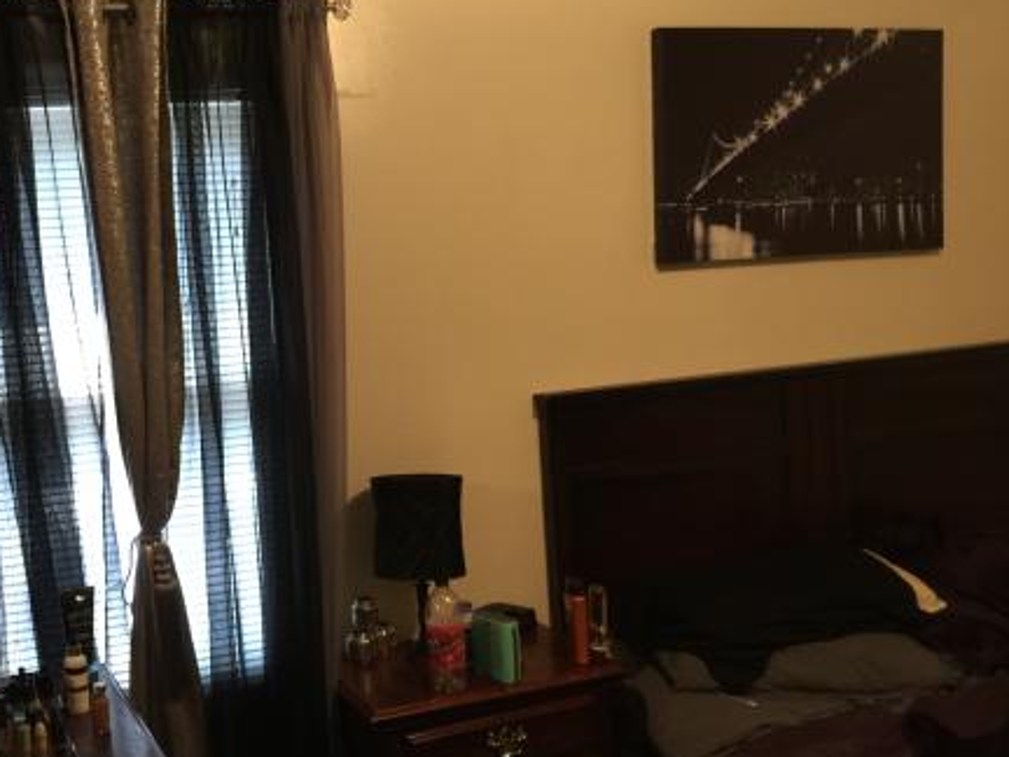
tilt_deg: -5.4
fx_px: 1253
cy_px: 362
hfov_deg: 42.6
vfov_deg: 33.6
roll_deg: +2.4
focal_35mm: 43
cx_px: 266
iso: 80
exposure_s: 1/15
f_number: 2.2
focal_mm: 4.15
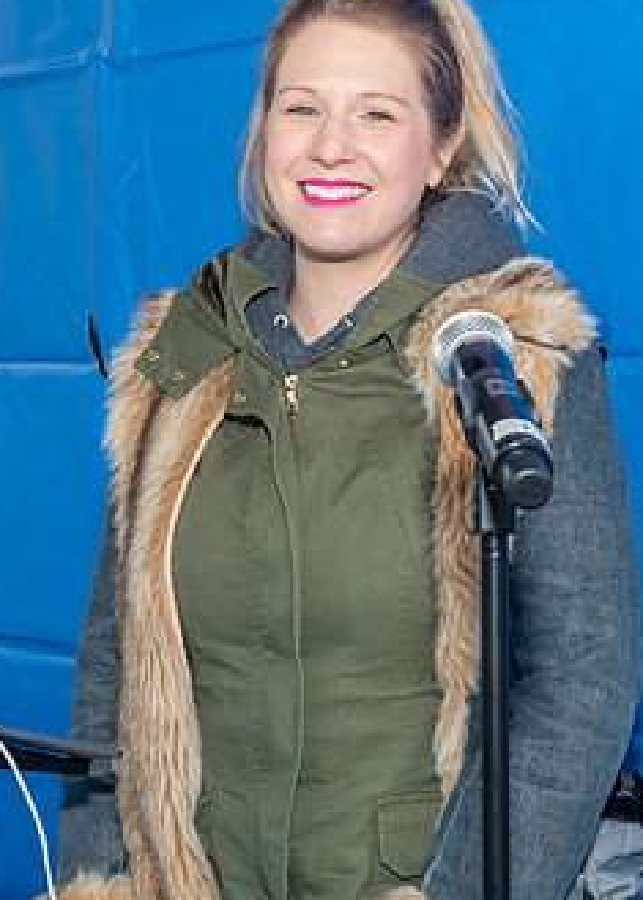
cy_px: 316
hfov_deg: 14.3
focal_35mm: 100
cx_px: 338
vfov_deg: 19.9
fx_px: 2557
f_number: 6.3
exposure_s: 1/250
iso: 320
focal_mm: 26
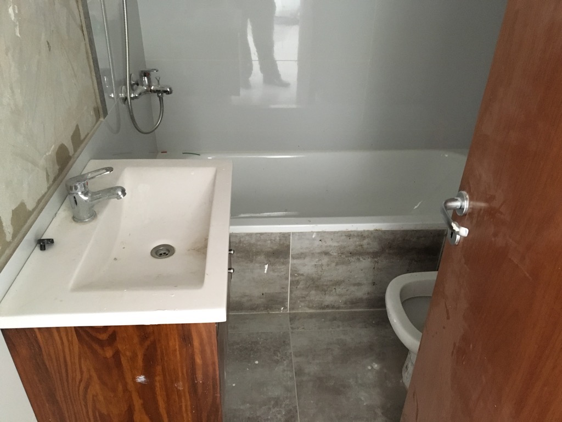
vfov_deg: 48.2
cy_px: 211
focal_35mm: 29
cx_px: 281
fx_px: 471
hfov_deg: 61.7
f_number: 2.2
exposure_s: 1/17
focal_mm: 4.15
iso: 250
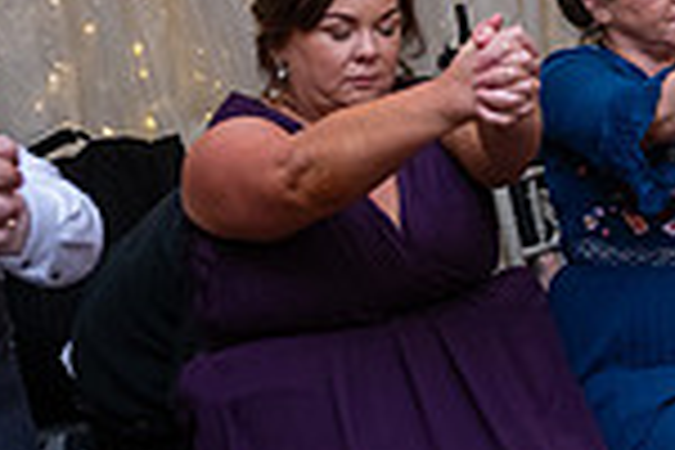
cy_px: 20
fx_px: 1744
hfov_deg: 18.6
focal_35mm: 93
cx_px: 1098
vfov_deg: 14.5
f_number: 3.5
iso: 1000
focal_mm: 24
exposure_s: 1/160
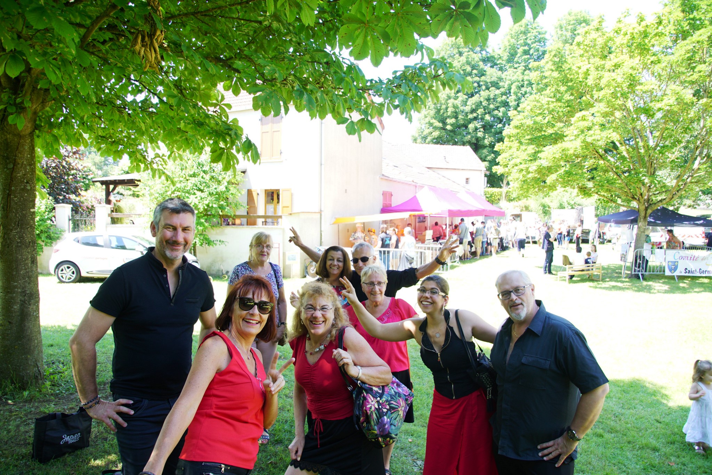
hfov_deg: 73.7
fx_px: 475
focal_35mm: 24
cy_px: 238
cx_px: 356
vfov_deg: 53.2
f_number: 4
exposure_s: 1/60
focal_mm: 16
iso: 125
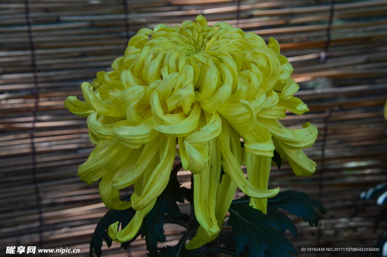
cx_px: 194
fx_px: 999
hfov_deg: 21.9
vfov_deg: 14.7
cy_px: 128
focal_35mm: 93
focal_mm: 62
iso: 2800
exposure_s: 1/250
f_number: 13
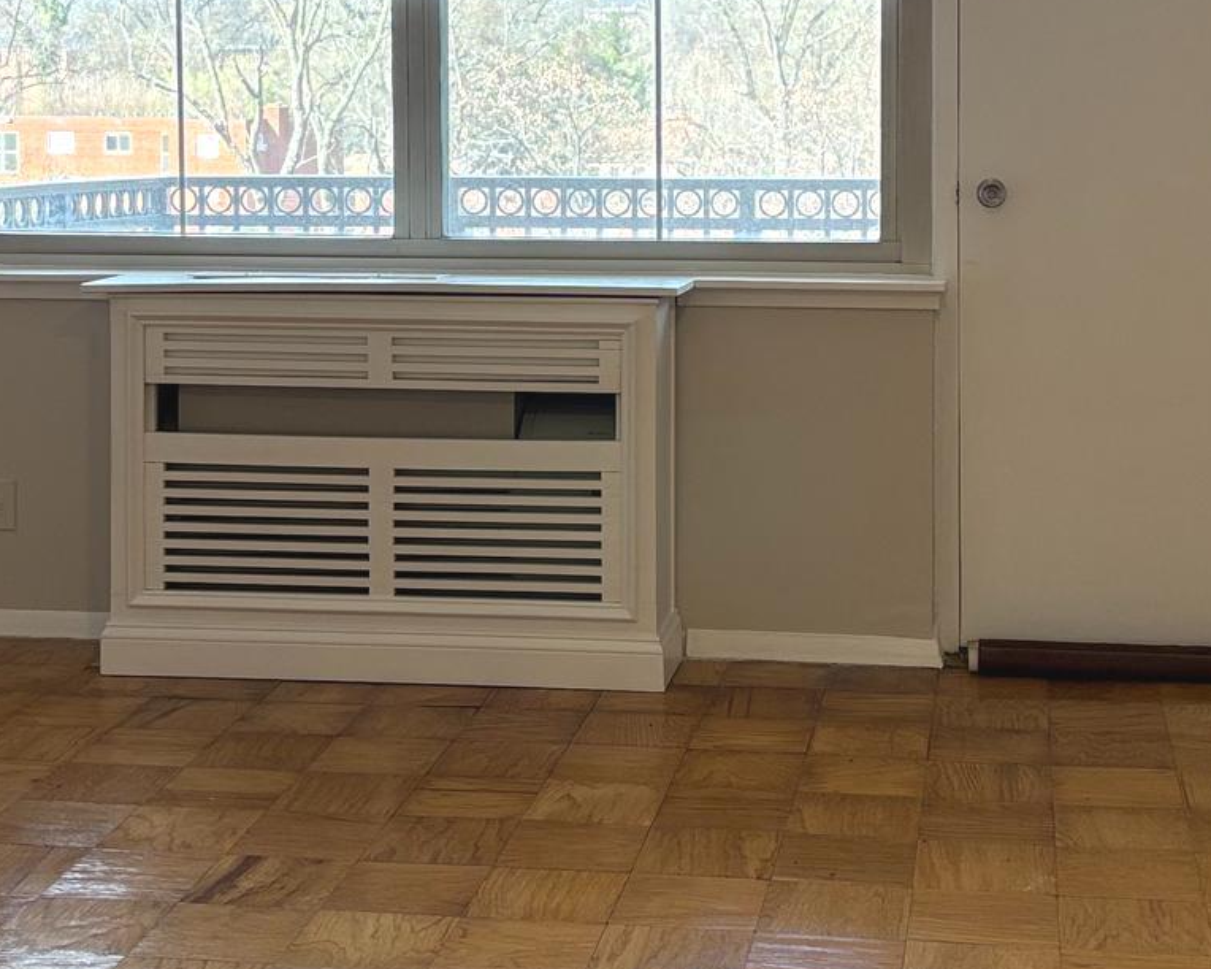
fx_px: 2437
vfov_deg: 22.1
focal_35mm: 68
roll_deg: -0.2
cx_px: 675
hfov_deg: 27.9
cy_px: 155
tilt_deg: -3.1
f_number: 1.6
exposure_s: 1/120
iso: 100
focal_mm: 5.96
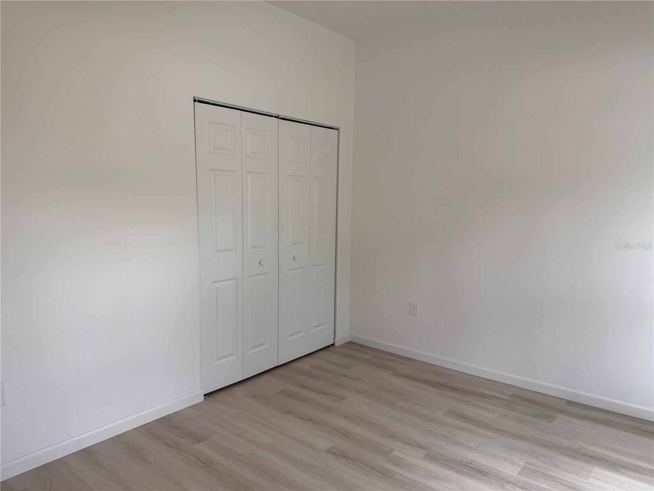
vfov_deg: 56.8
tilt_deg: -6.2
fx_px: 453
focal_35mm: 24
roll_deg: -1.2
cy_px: 246
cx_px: 327
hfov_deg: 71.6
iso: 64
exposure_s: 1/224
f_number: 1.78
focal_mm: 6.76
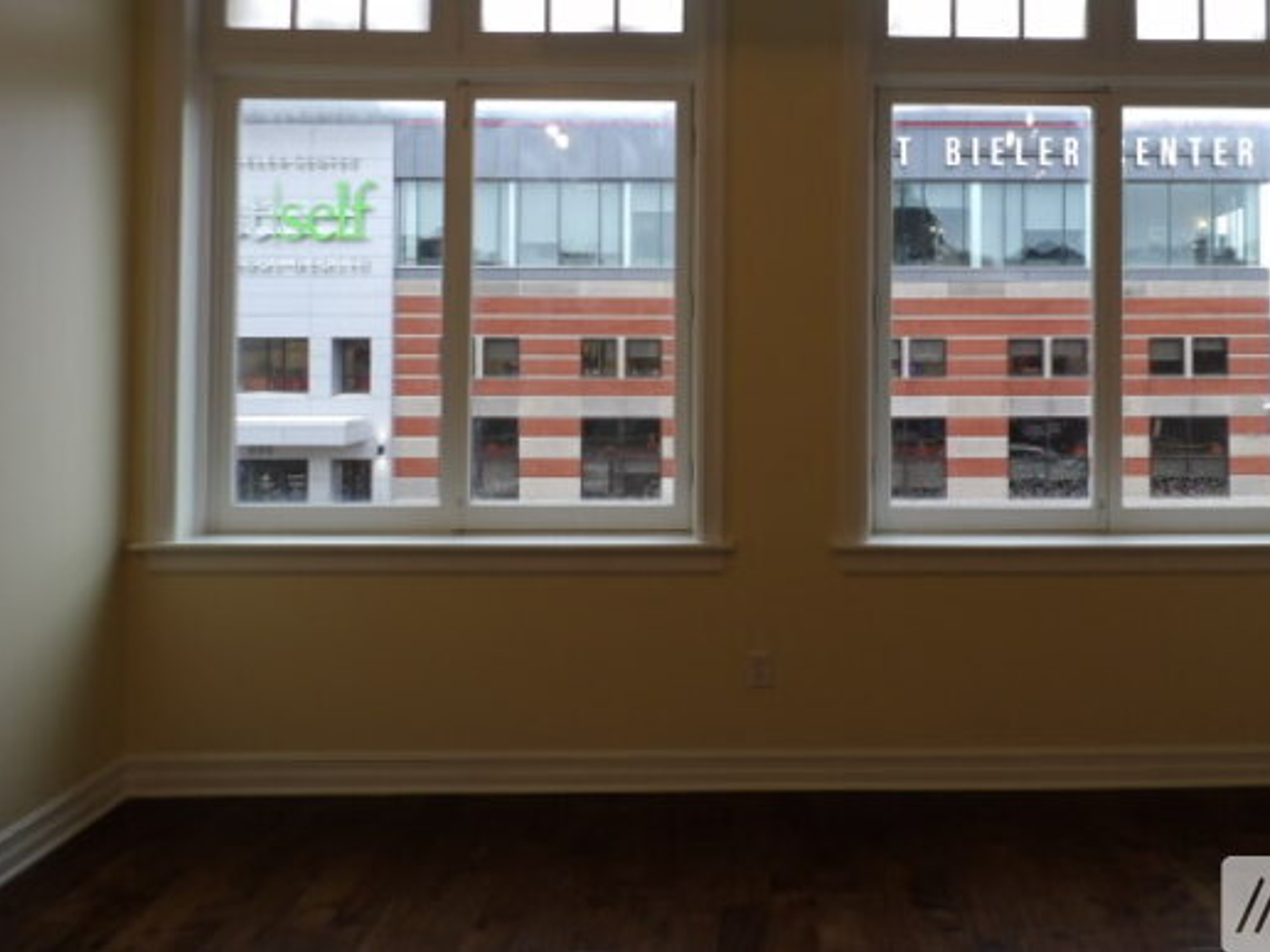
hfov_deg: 57.6
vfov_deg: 44.9
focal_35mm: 31
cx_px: 799
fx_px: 1137
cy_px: 339
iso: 100
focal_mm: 4.3
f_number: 3.2
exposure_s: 1/38
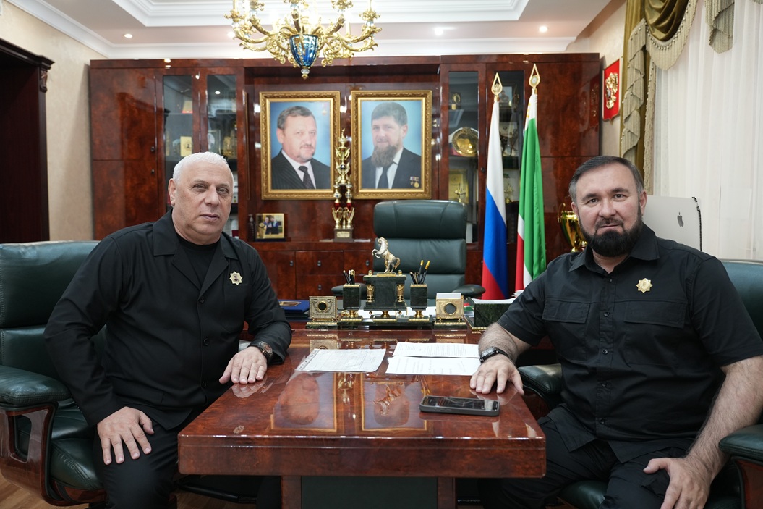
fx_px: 636
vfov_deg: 43.6
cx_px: 382
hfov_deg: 61.9
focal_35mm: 30
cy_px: 254
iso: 2000
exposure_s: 1/100
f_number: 4
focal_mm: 30
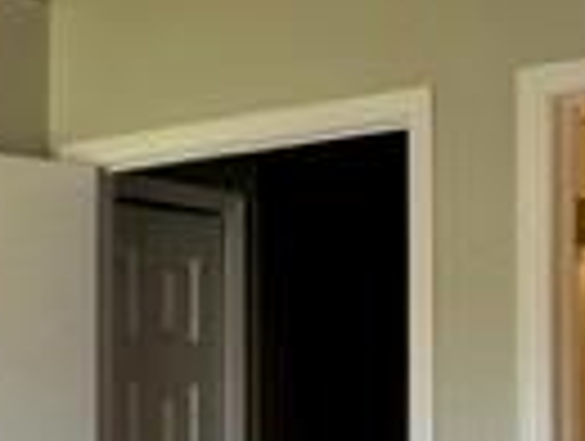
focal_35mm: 128
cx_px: -356
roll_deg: +0.1
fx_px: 2167
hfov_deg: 14.1
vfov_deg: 11.4
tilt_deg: +0.5
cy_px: 490
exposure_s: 1/120
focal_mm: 5.7
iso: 64
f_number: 1.5
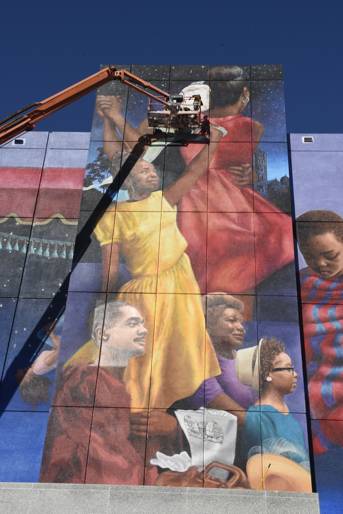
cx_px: 172
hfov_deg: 28.1
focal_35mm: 48
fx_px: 685
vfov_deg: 41.1
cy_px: 257
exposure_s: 1/60
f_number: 22
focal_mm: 48
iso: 100
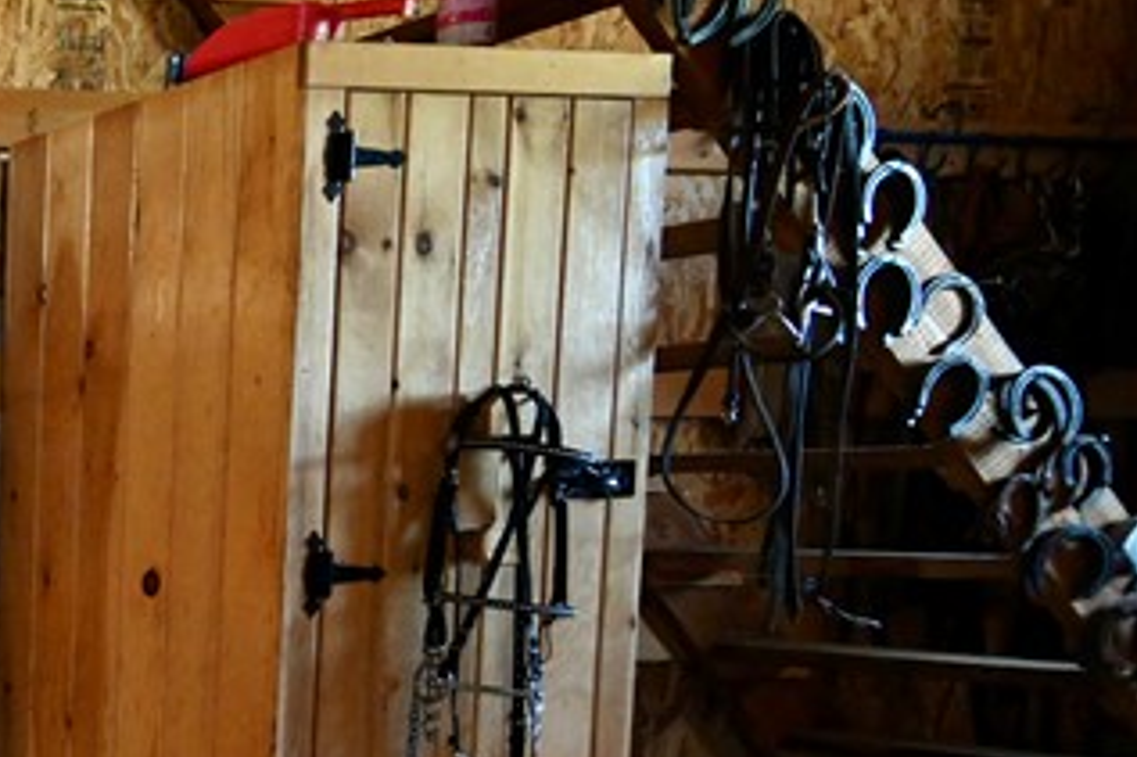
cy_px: 631
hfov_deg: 24.0
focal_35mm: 48
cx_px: -807
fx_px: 1515
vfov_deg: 27.4
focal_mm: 14
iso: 3200
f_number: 4
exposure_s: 1/125
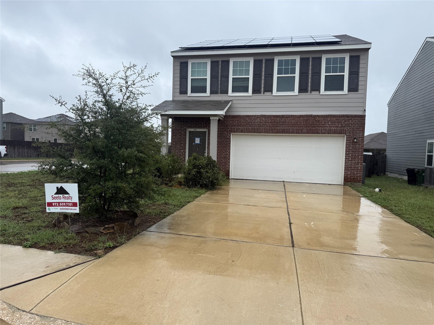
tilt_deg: +1.1
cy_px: 162
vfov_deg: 56.8
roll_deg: -2.1
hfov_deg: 71.6
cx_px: 217
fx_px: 301
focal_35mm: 24
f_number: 1.78
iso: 80
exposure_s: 1/1770
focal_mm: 6.76
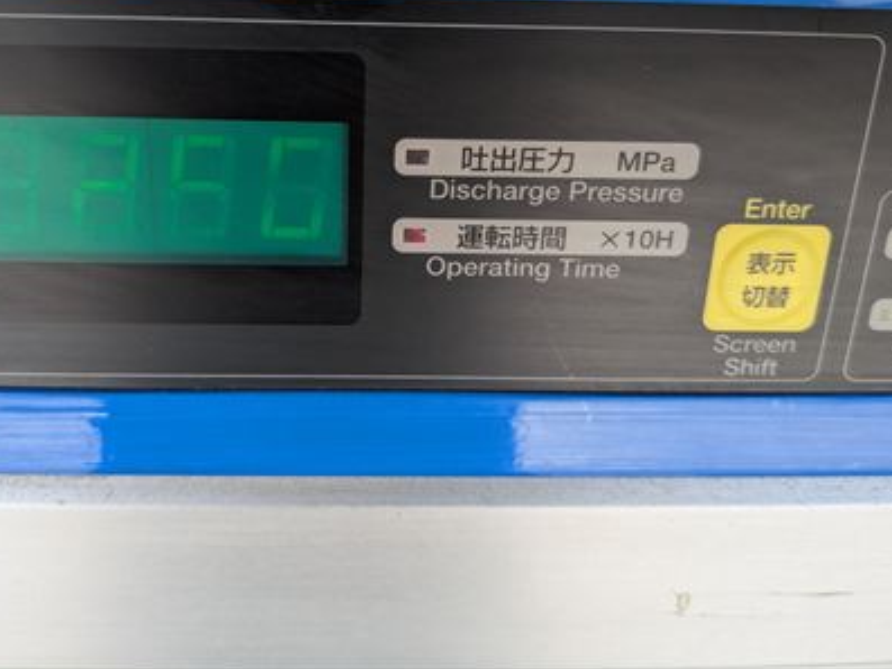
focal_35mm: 34
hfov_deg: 53.8
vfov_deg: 41.5
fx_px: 876
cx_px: 391
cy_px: 250
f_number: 1.73
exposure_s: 1/316
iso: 63
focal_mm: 4.38
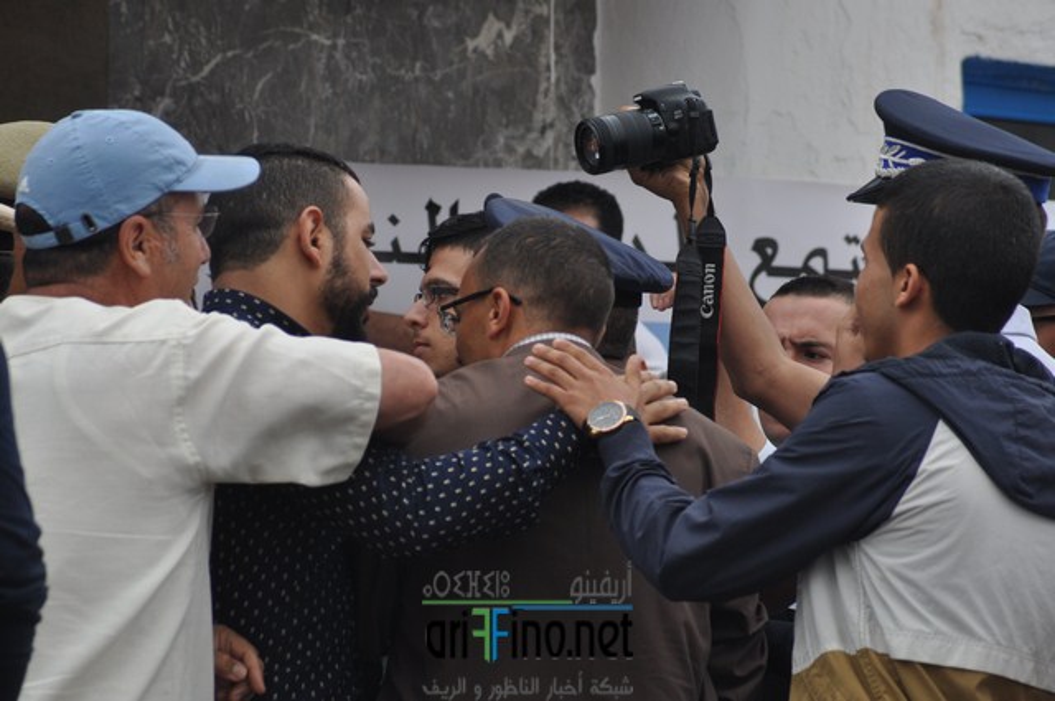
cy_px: 350
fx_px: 8780
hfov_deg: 6.9
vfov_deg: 4.6
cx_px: 528
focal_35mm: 300
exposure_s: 1/1000
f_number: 5.6
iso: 450
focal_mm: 200
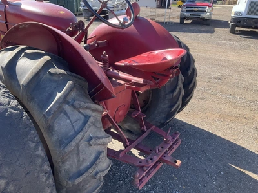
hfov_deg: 61.7
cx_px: 129
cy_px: 96
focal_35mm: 29
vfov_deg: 48.2
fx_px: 216
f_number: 1.8
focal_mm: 3
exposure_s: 1/461
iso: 25
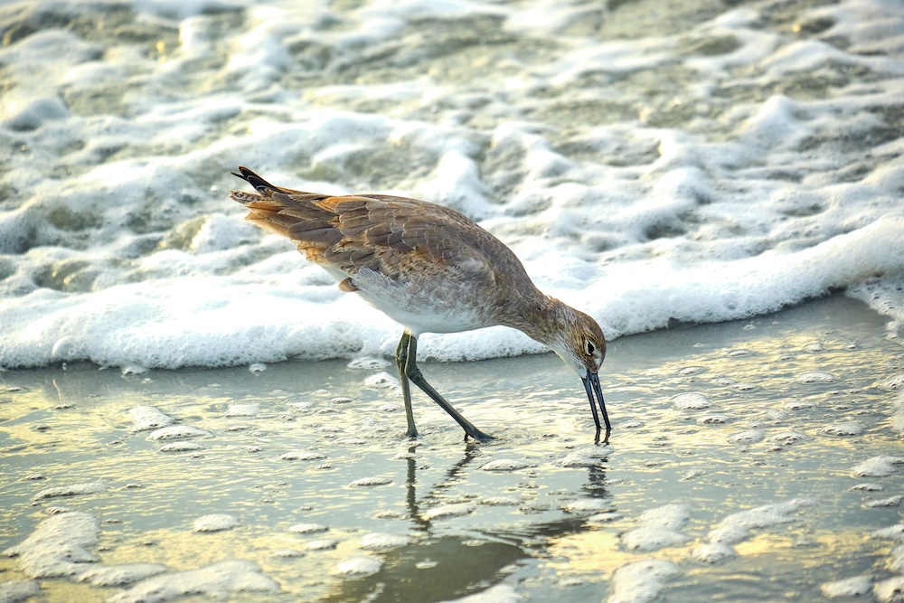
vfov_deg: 4.0
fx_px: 8664
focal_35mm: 345
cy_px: 302
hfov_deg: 6.0
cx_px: 452
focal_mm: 230
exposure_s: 1/1000
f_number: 6.7
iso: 500
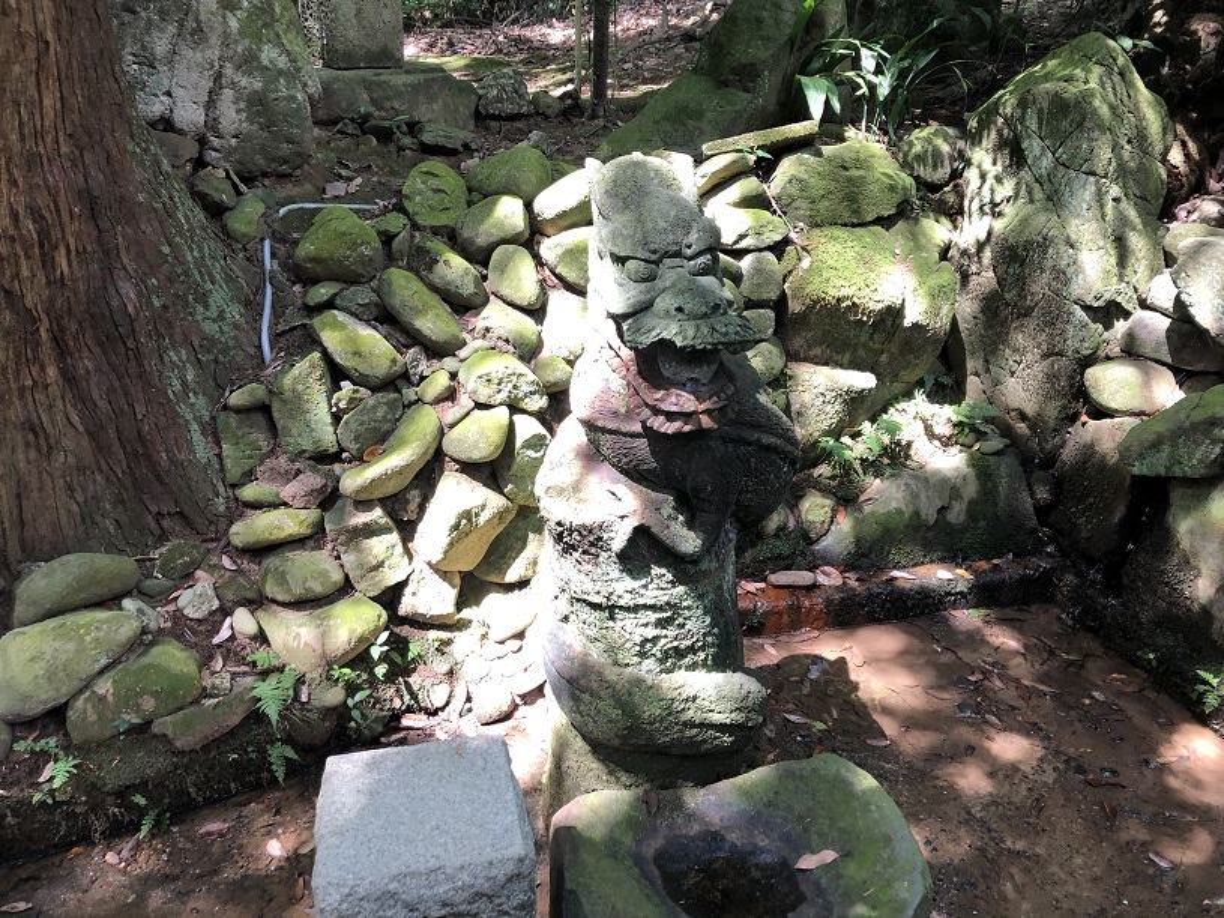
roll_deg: -2.4
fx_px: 990
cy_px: 459
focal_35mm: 28
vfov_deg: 49.7
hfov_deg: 63.5
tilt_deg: -21.8
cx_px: 612
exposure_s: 1/30
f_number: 1.8
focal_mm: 3.99
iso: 32
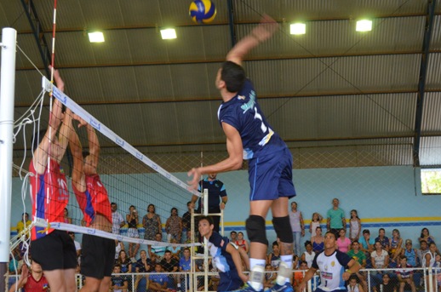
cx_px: 211
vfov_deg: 21.5
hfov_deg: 32.0
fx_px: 770
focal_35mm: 63
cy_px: 166
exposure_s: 1/160
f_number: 5
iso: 1600
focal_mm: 34
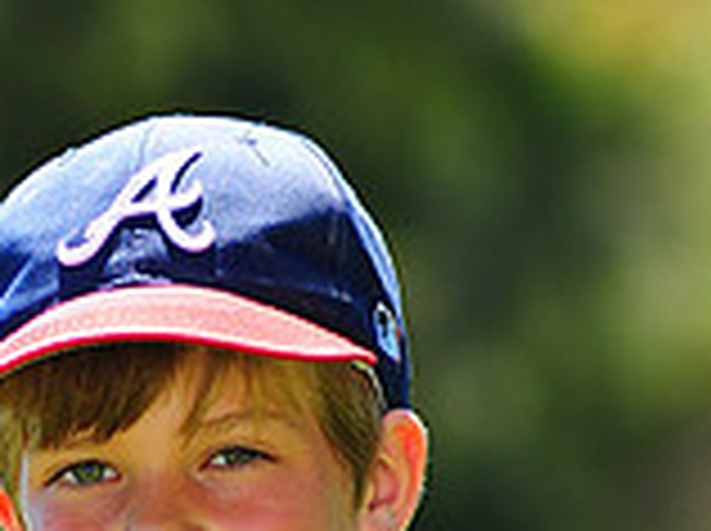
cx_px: 279
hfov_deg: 3.1
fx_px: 13023
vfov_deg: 2.3
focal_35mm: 635
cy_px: 1012
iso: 200
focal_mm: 180
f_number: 5
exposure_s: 1/400
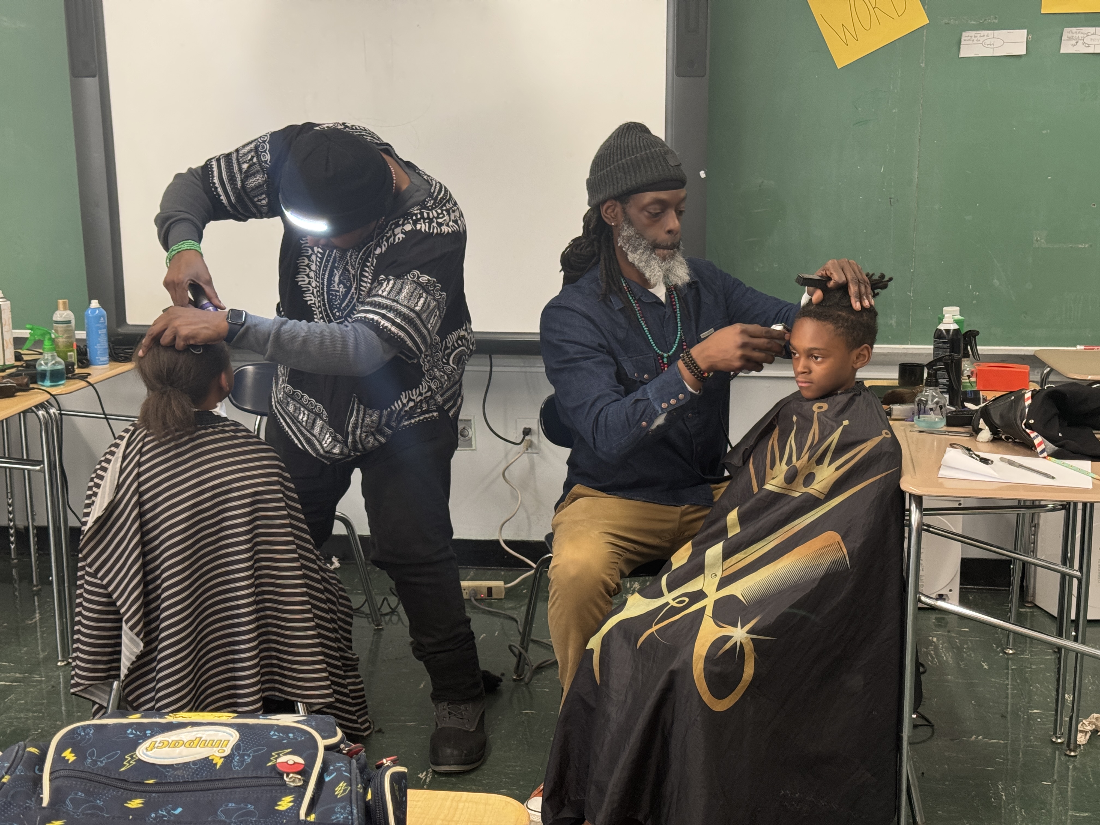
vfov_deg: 30.3
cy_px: 412
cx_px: 550
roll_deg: +0.7
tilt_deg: -12.4
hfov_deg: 39.7
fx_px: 1525
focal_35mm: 48
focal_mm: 6.76
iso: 200
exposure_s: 1/60
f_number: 1.78
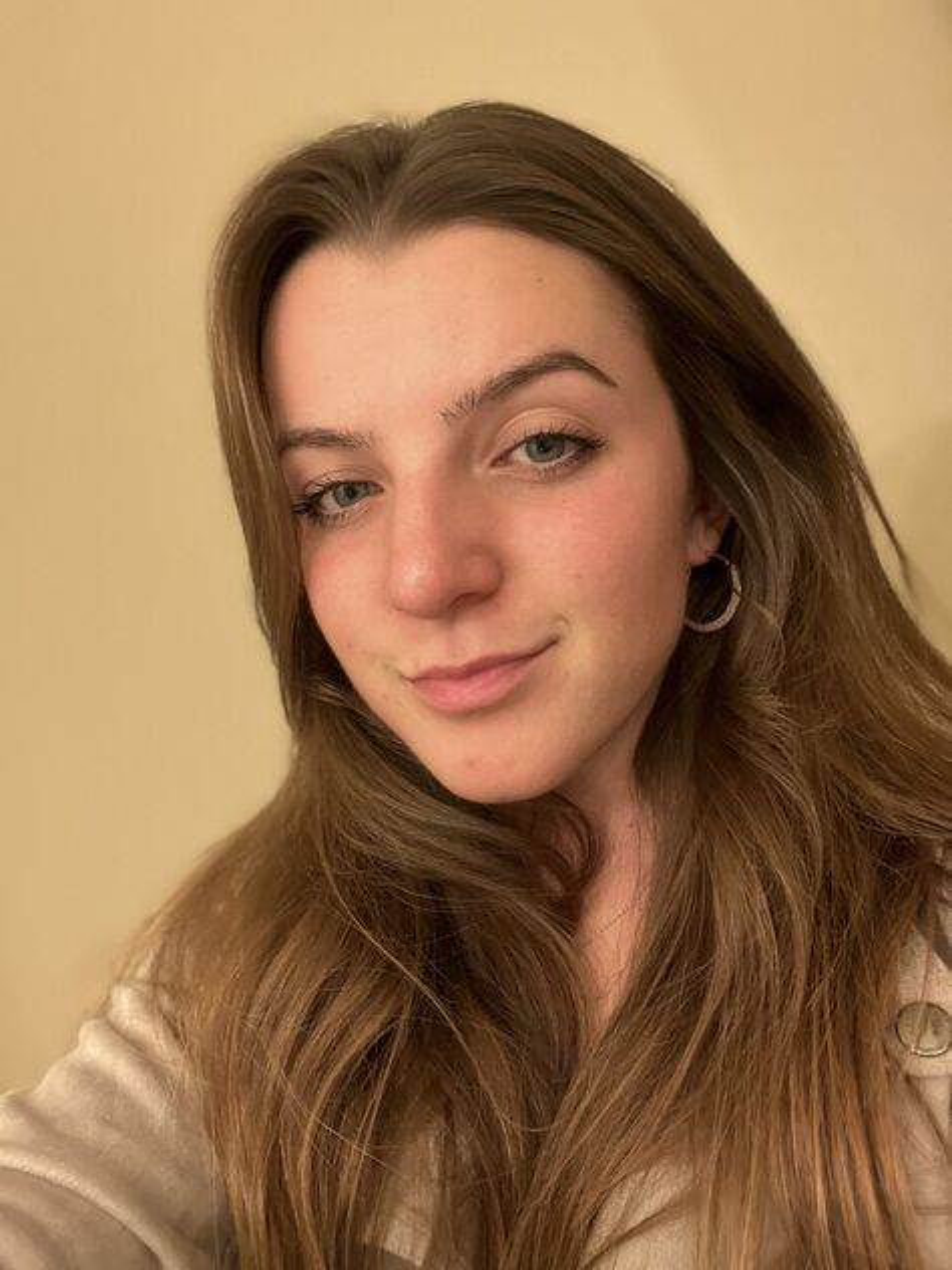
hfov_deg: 46.8
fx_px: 1100
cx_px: 476
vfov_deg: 60.0
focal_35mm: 30
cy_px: 635
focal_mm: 2.71
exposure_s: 1/40
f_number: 2.2
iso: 320
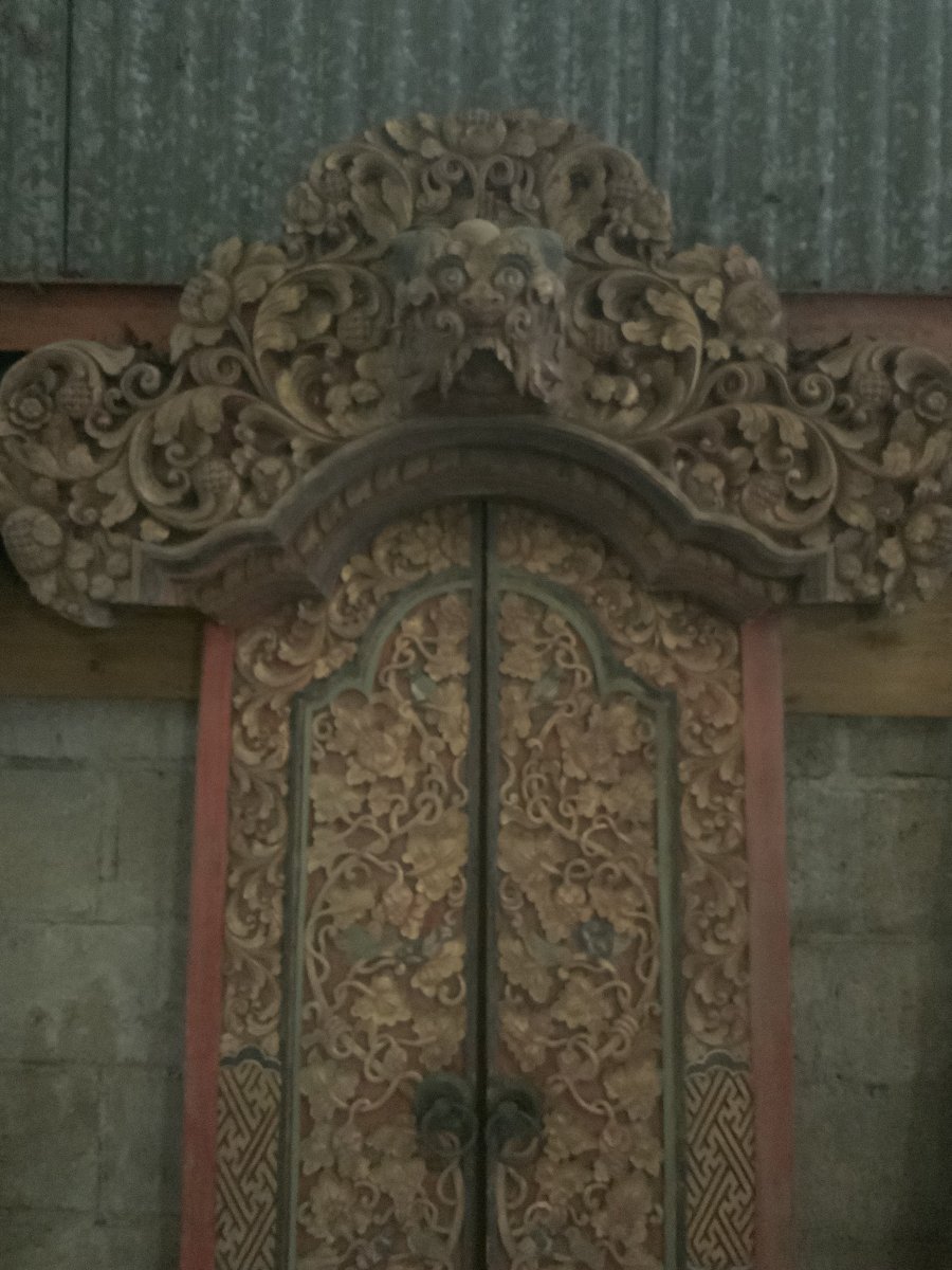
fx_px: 1063
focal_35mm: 29
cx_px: 476
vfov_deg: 61.7
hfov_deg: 48.2
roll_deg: -1.1
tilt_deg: -2.3
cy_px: 635
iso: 800
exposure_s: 1/17
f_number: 1.8
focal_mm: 3
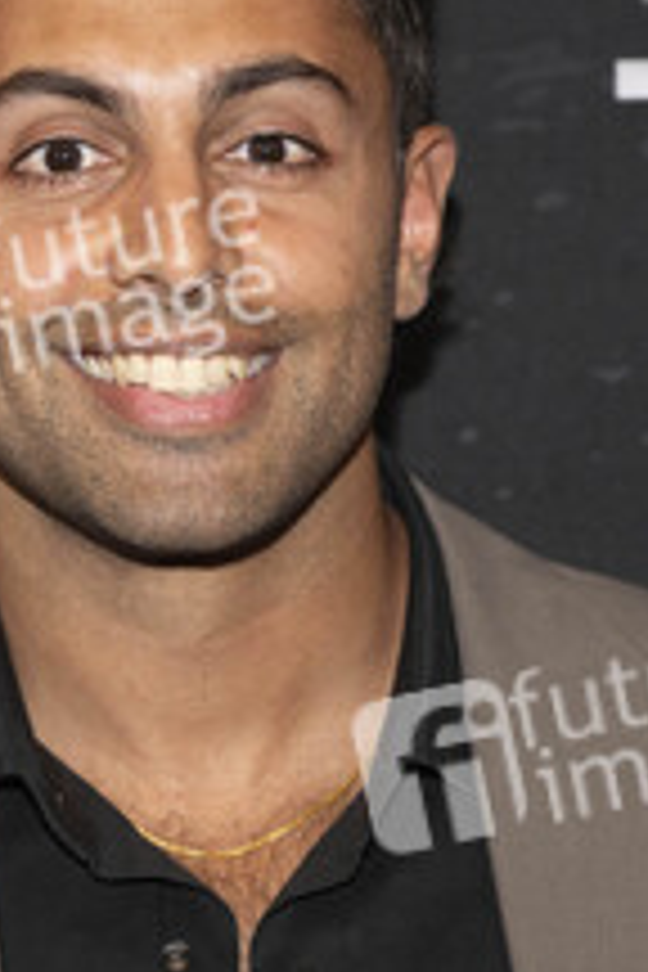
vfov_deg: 9.3
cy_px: 522
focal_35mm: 222
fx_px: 5994
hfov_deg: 6.2
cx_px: 176
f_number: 5.6
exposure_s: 1/200
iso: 800
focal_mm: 120
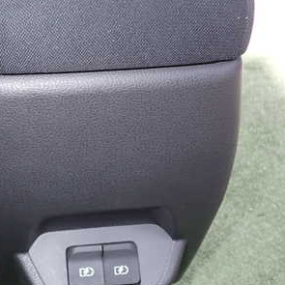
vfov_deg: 31.6
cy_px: 134
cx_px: 75
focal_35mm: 54
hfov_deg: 31.1
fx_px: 503
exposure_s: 1/30
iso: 200
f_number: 6.3
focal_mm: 5.4
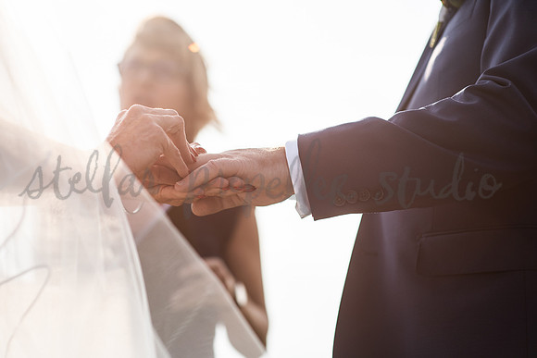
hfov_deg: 23.9
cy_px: 179
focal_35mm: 85
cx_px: 268
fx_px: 1268
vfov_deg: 16.1
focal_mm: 85
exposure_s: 1/3200
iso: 160
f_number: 2.5
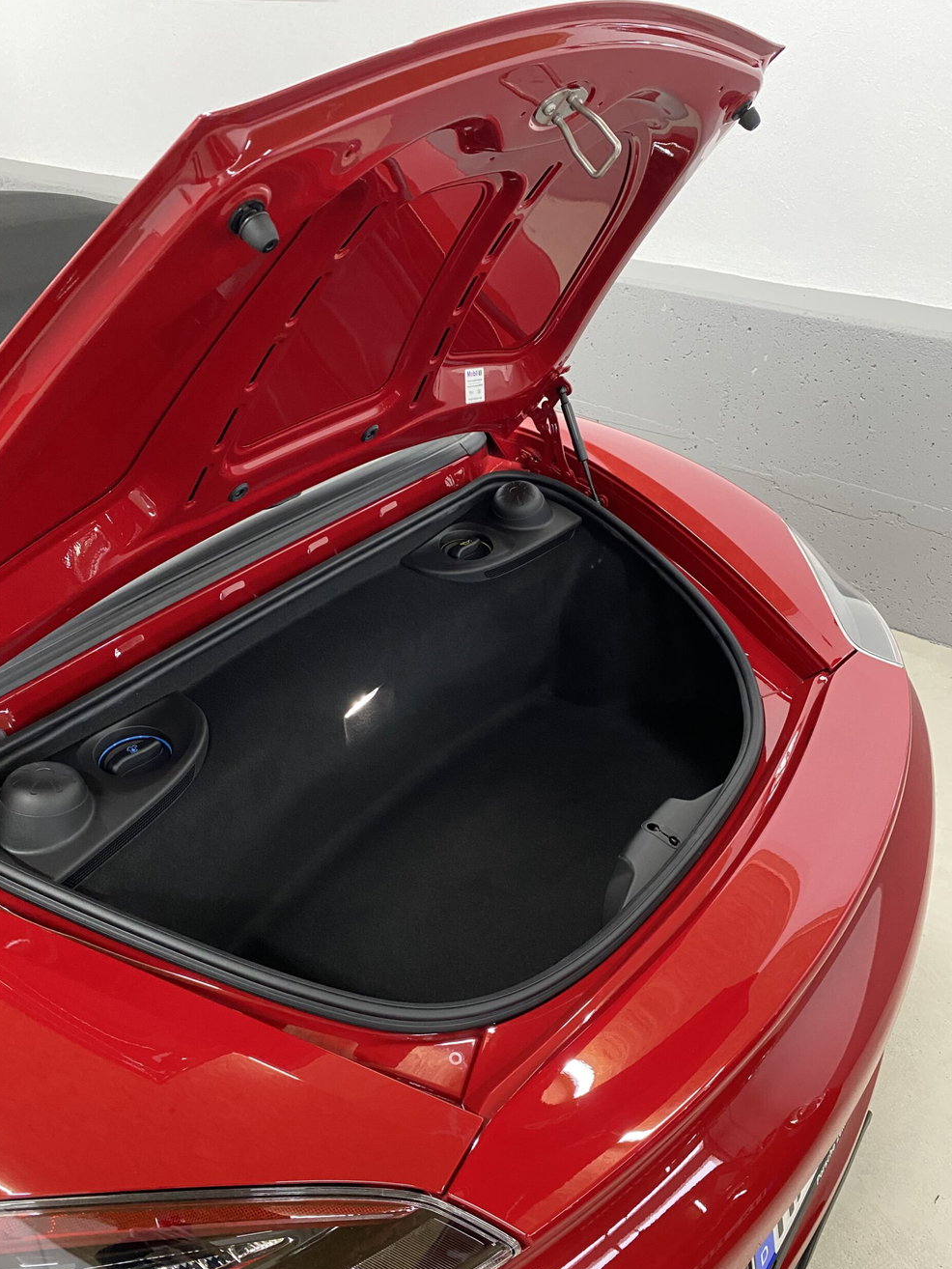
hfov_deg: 51.4
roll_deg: -0.6
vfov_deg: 65.3
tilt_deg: -32.3
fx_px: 990
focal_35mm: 27
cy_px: 642
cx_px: 473
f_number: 1.8
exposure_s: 1/33
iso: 400
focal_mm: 4.25
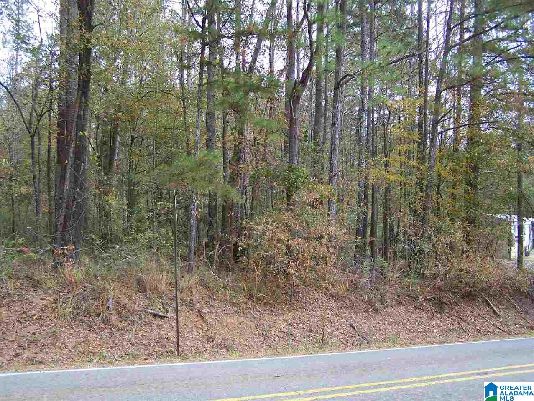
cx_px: 267
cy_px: 200
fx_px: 587
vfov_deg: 37.8
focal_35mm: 38
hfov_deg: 48.9
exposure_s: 1/80
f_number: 2.8
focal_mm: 6.3
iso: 80
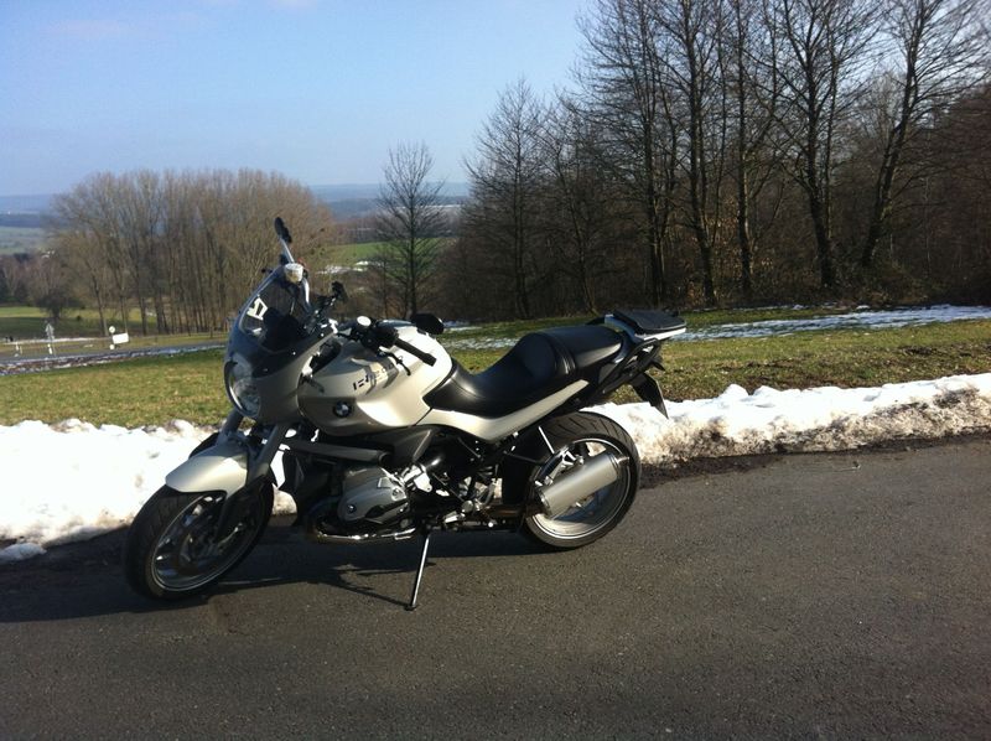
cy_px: 370
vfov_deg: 40.6
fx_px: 1001
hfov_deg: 52.7
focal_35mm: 35
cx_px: 496
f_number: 2.8
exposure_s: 1/794
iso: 80
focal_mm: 3.85
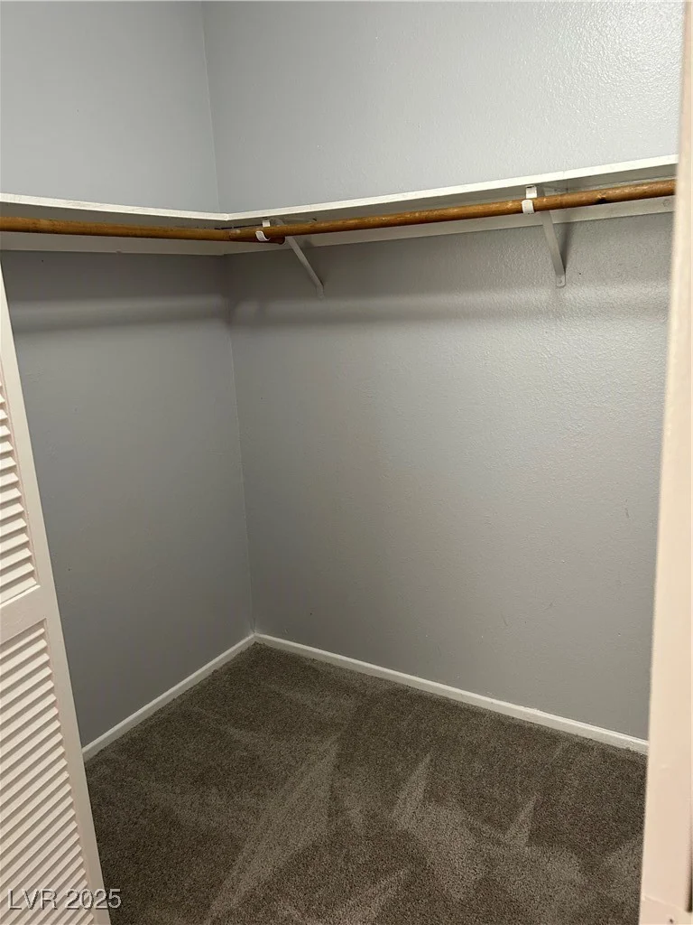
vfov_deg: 67.3
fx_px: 694
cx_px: 346
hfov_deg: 53.1
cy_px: 462
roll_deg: +2.5
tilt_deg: -13.4
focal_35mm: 26
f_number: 1.5
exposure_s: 1/60
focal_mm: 5.7
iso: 160
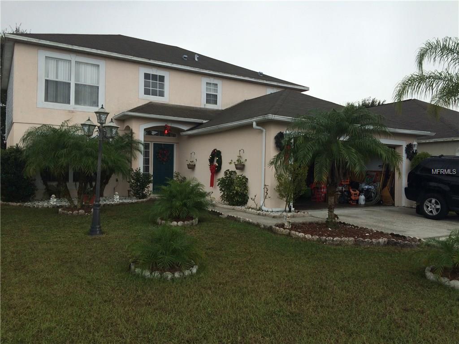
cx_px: 230
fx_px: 385
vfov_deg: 48.2
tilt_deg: +0.9
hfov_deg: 61.7
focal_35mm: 29
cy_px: 172
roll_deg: -1.1
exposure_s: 1/578
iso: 32
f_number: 2.2
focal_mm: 4.15
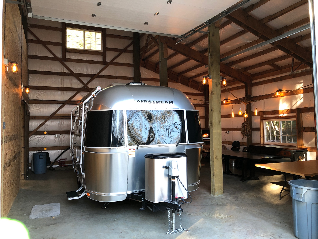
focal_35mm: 28
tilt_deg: +1.2
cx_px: 159
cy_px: 120
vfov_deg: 49.7
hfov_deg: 63.4
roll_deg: +0.3
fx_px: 257
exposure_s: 1/30
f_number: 1.8
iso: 32
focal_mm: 3.99
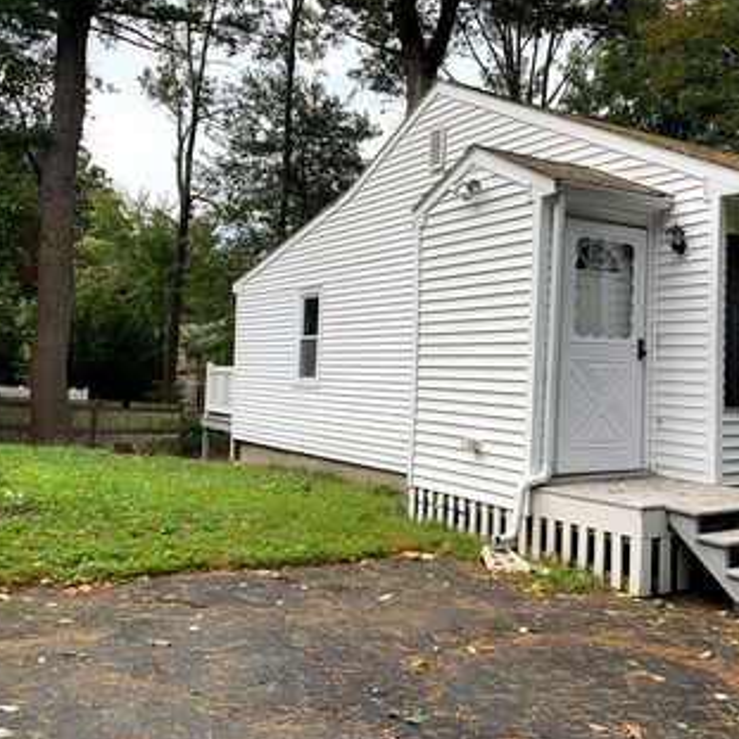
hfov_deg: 43.5
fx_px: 894
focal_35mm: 37
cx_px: 556
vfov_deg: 44.9
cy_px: 331
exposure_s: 1/627
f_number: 1.8
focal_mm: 4.25
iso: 25
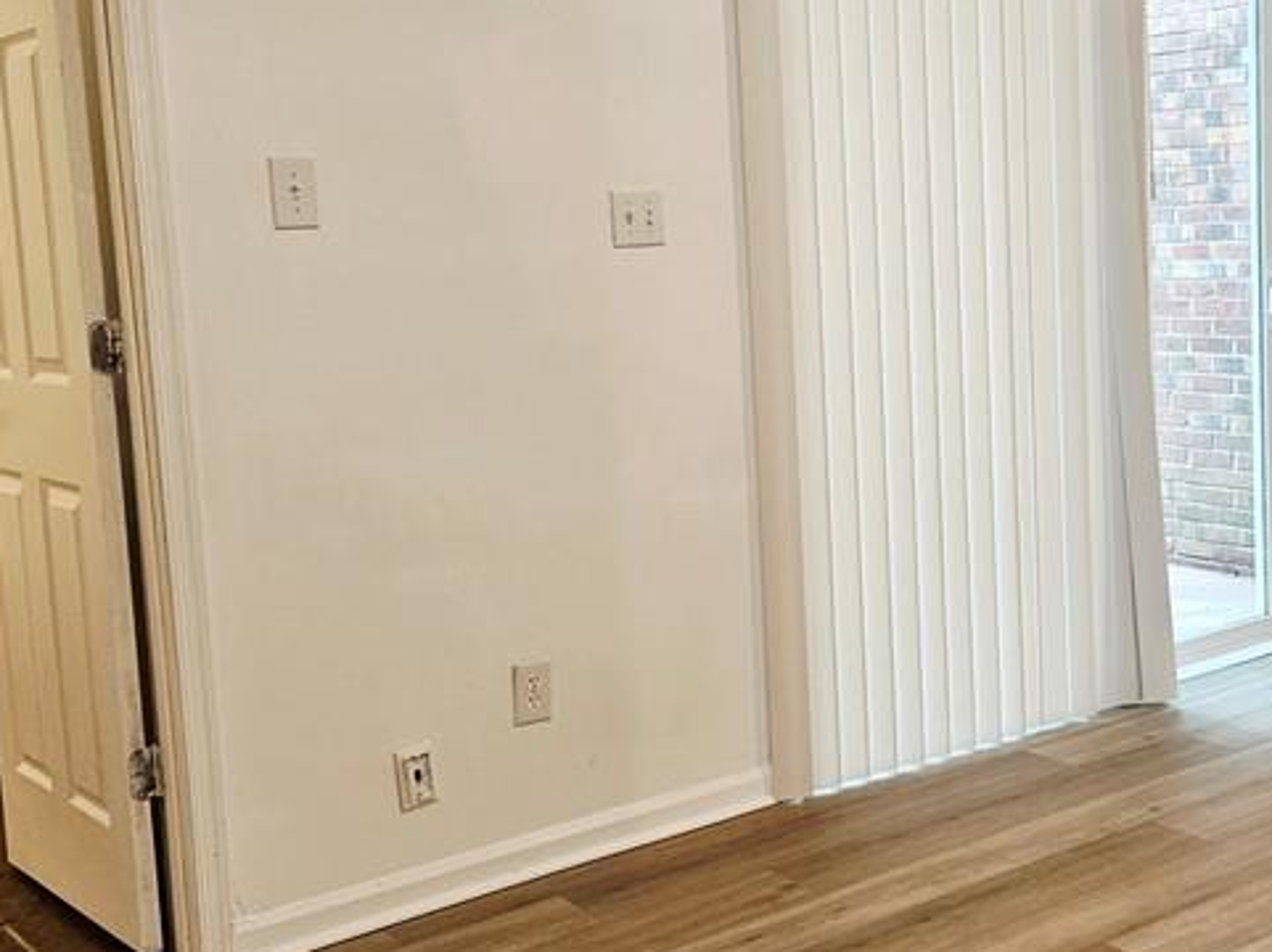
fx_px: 1799
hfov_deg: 37.7
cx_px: 994
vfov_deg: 29.6
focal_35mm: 49
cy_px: 415
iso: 160
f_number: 1.8
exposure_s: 1/120
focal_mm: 5.4
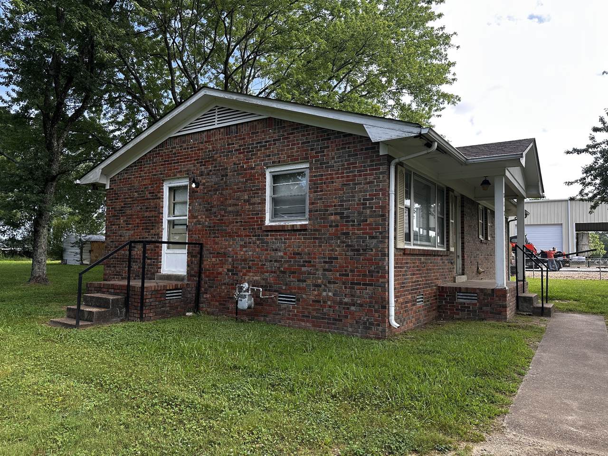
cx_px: 304
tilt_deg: +2.7
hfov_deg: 71.6
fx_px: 422
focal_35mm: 24
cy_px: 228
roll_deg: -1.1
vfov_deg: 56.8
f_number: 1.78
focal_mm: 6.86
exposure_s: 1/756
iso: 80
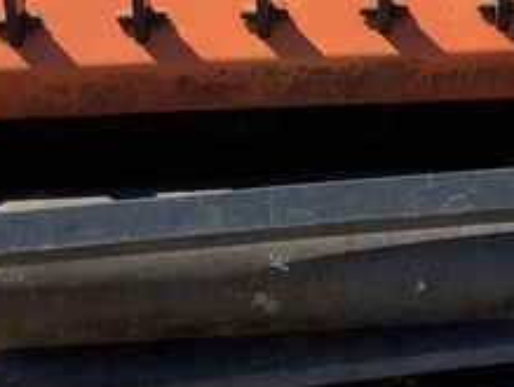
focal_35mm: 106
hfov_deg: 18.2
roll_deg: -4.7
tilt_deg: -30.4
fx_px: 1577
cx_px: 474
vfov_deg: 13.5
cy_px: -128
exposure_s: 1/947
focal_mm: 3.3
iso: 25
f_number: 2.4
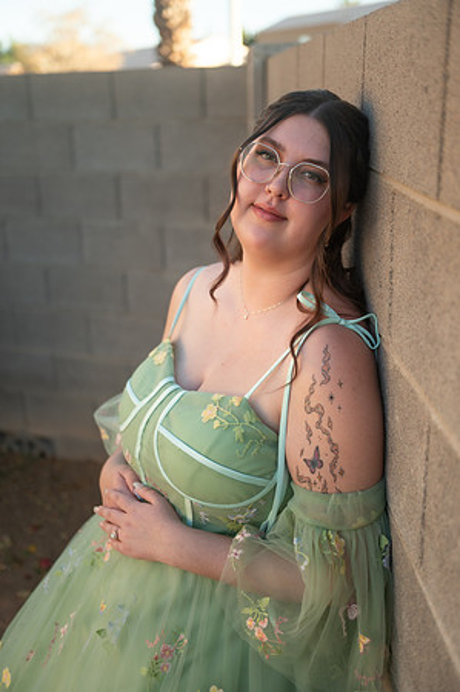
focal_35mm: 40
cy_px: 346
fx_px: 768
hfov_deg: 33.3
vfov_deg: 48.5
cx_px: 230
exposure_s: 1/1250
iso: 320
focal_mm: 40
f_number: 2.8
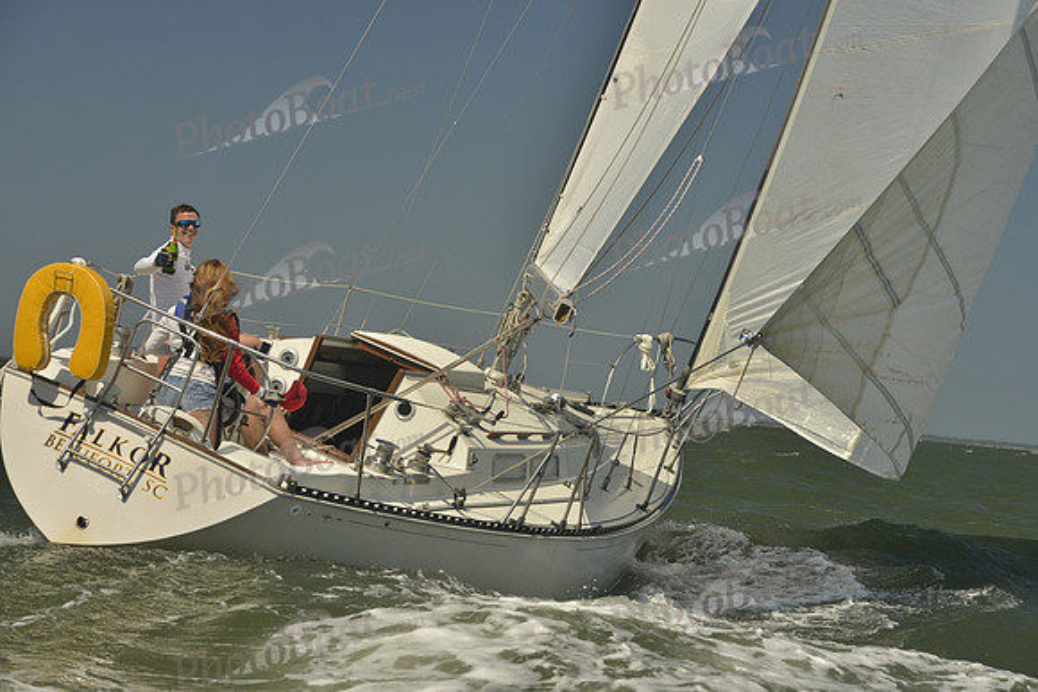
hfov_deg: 20.8
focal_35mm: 98
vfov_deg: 14.0
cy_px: 346
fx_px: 2826
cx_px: 519
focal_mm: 98
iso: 280
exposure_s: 1/1000
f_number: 9
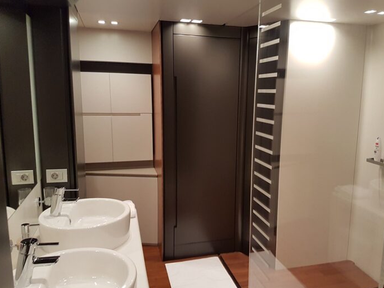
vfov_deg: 48.2
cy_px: 143
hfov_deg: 61.6
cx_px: 211
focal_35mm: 29
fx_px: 322
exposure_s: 1/50
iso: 160
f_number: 1.7
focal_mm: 4.2
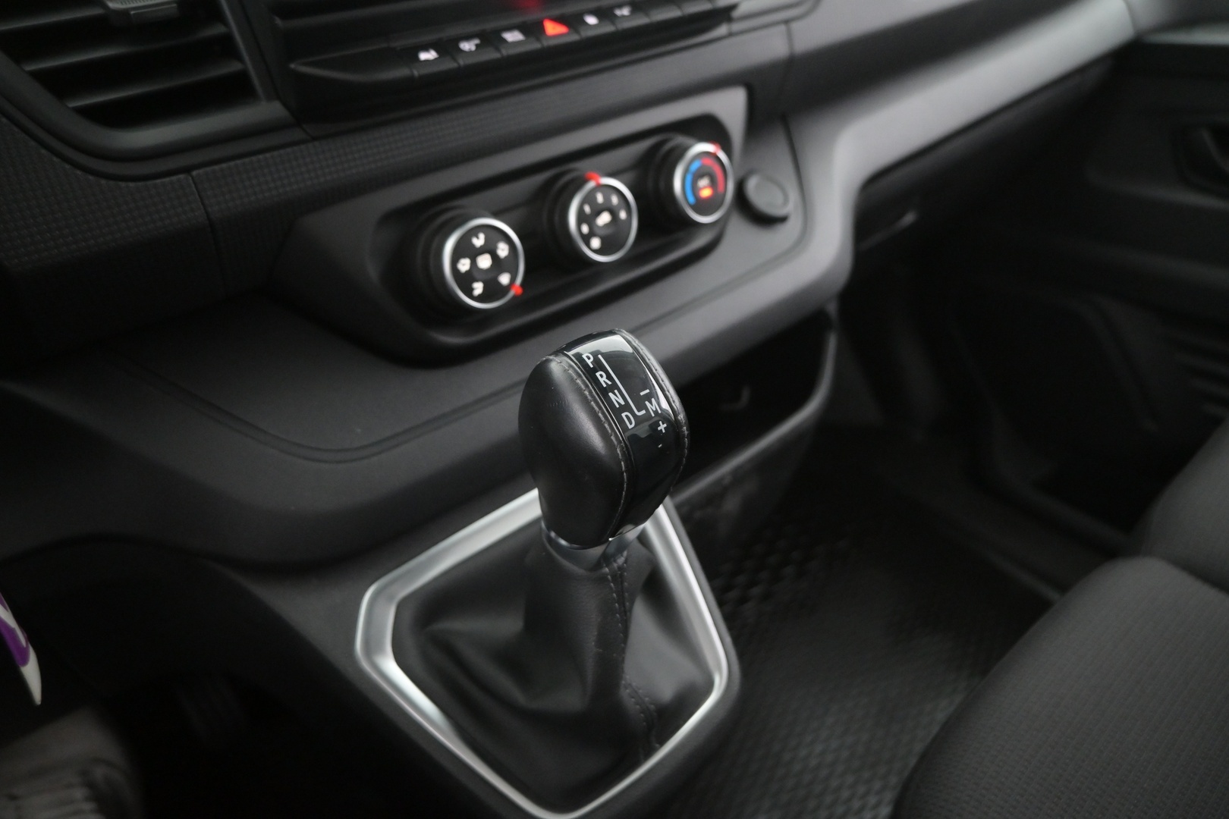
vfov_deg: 53.1
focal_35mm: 24
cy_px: 410
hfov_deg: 73.7
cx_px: 614
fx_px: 819
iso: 3200
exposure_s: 1/25
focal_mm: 16
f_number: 3.5
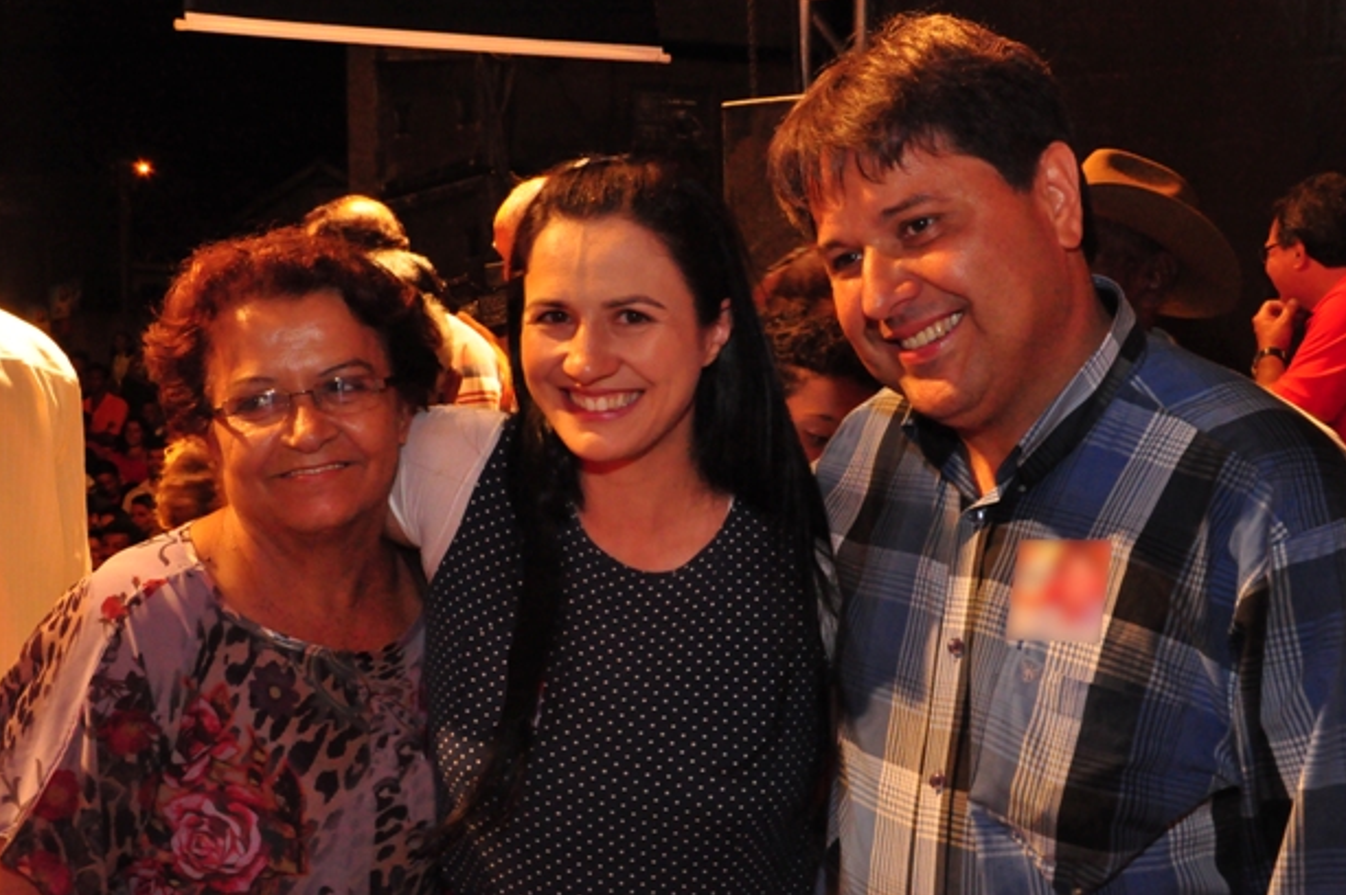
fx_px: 1867
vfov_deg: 26.9
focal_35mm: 50
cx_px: 682
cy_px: 453
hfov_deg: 39.6
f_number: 13
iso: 3200
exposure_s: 1/30
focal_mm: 32
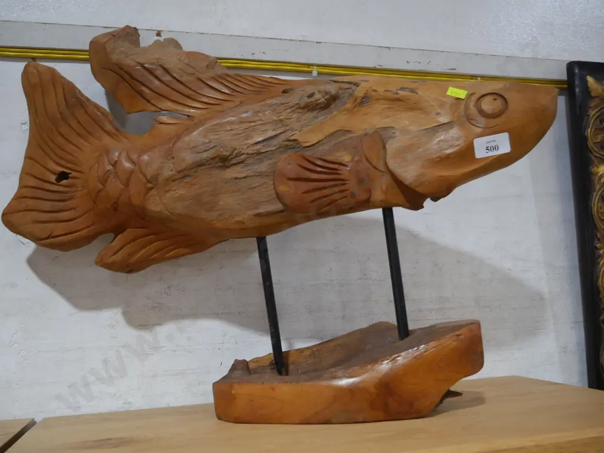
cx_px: 302
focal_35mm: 32
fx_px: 558
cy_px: 226
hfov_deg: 56.8
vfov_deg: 44.2
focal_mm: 16
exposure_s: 1/60
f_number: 3.6
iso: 500
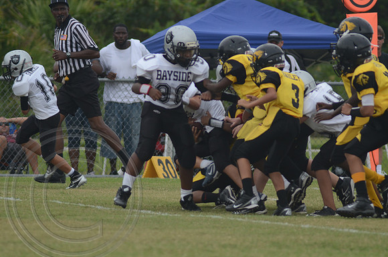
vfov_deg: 3.0
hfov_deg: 4.6
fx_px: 4839
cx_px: 194
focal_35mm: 450
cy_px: 128
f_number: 6.3
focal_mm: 300
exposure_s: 1/1000
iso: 400
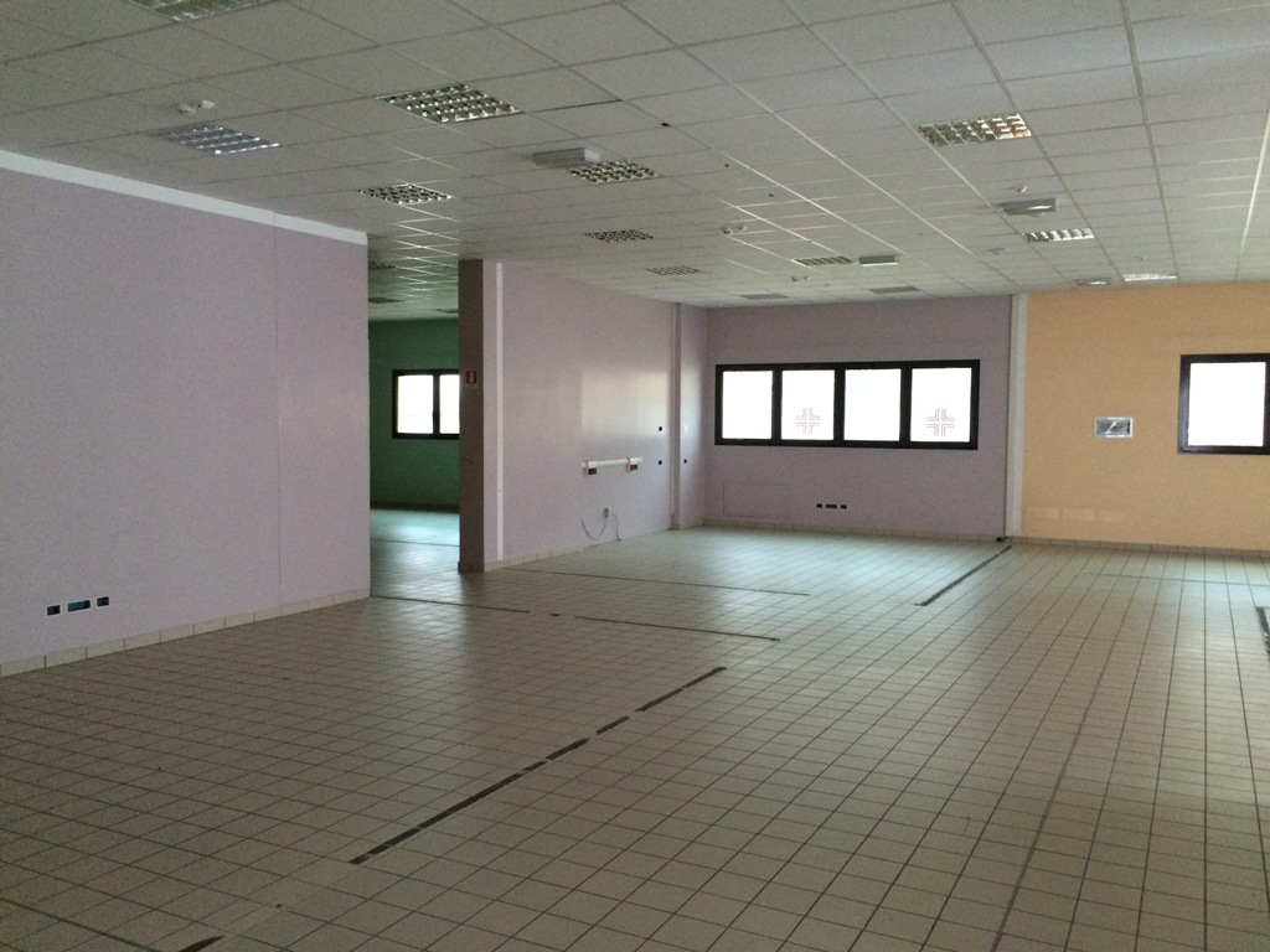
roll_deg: +0.2
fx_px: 1064
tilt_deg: -3.0
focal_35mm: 29
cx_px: 635
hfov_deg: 61.7
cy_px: 476
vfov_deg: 48.2
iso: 320
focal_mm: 4.15
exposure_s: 1/30
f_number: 2.2
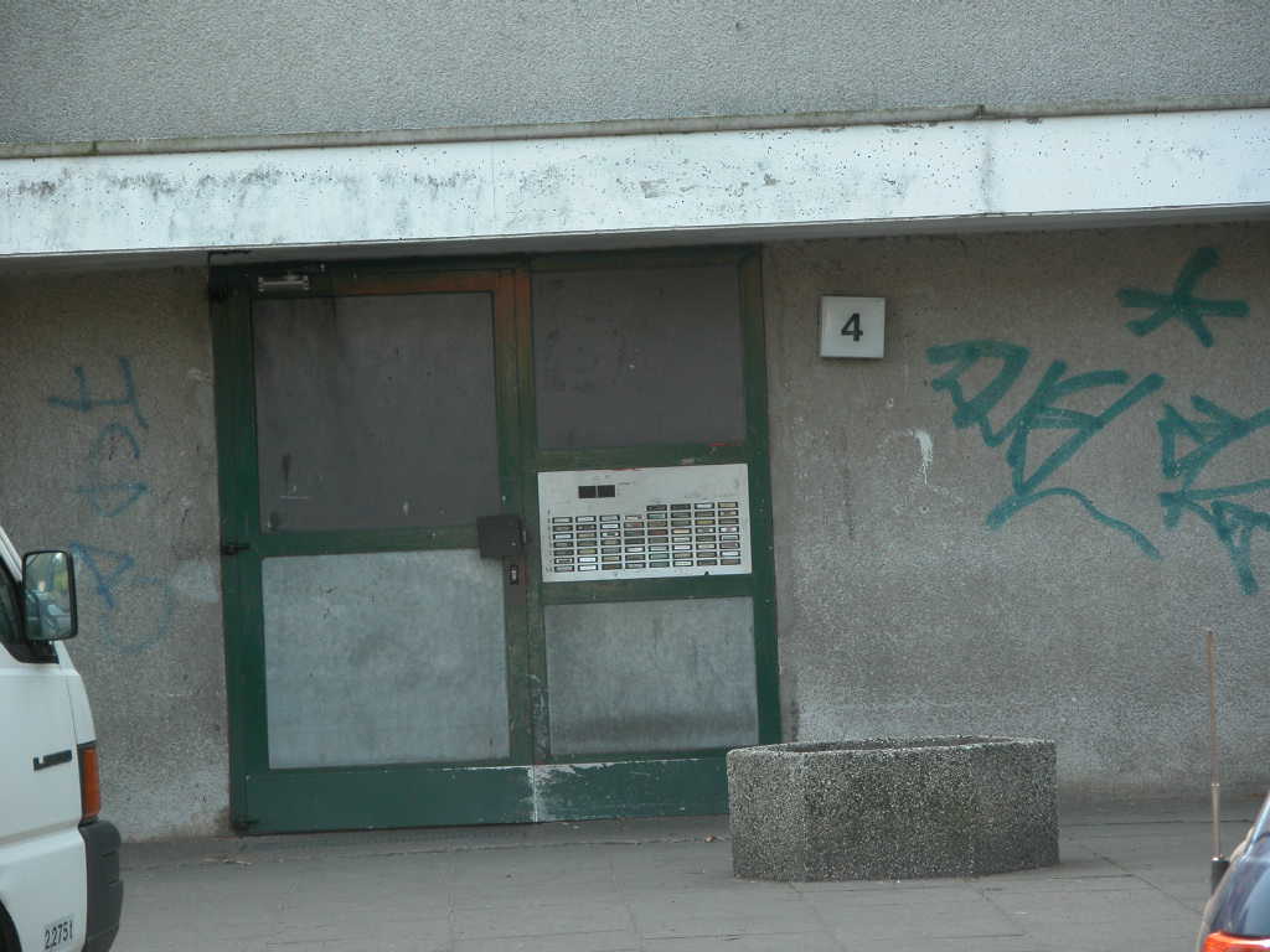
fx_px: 5833
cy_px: 476
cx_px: 635
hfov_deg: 12.4
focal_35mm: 159
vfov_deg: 9.3
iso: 100
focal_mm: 41.1
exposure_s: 1/168
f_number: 3.9
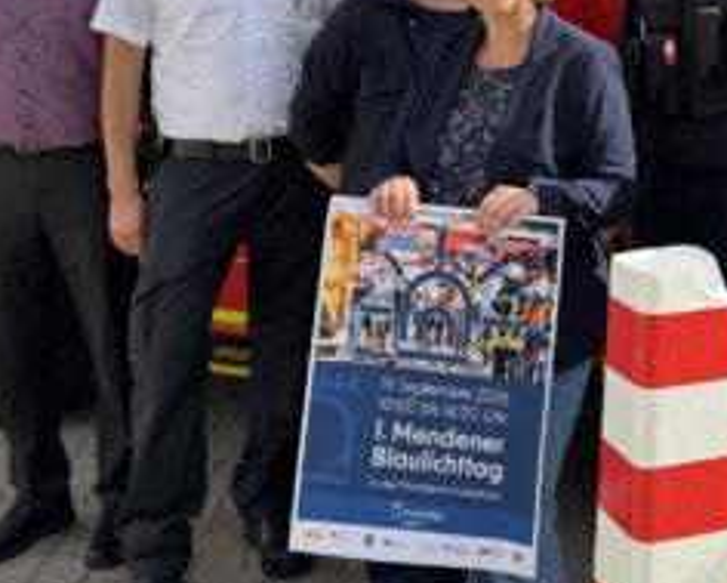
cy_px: -2
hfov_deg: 29.0
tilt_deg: -5.0
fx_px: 1335
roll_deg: +0.4
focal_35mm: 62
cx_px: 682
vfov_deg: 23.6
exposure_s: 1/2710
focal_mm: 6.76
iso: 80
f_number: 1.78
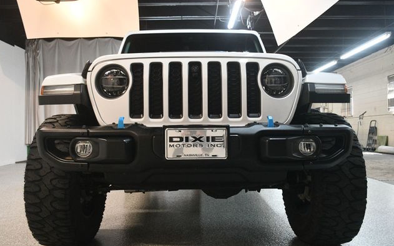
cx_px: 195
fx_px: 333
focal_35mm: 31
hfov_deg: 61.2
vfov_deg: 40.6
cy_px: 128
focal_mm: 20
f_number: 3.5
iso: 2000
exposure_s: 1/125
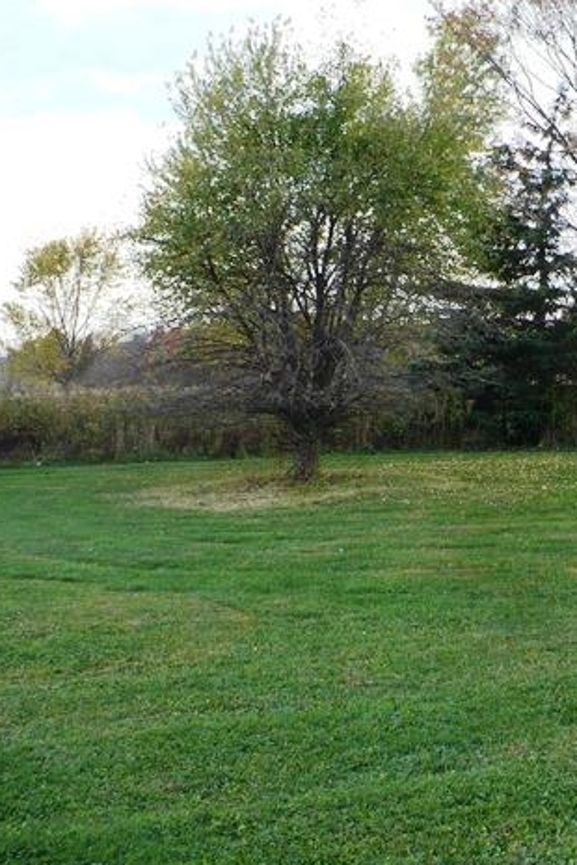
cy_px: 430
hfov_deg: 24.9
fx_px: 1274
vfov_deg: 37.5
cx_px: 497
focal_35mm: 53
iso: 100
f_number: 2.8
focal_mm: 6.1
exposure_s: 1/160
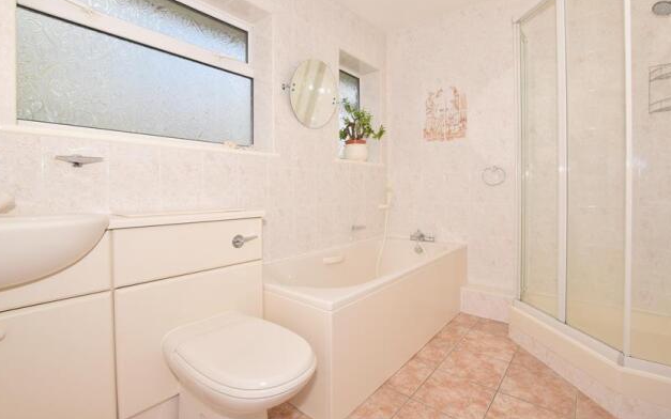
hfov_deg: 97.8
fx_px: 293
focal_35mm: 16
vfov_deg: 71.1
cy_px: 192
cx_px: 340
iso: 400
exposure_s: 1/200
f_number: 18
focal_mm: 10
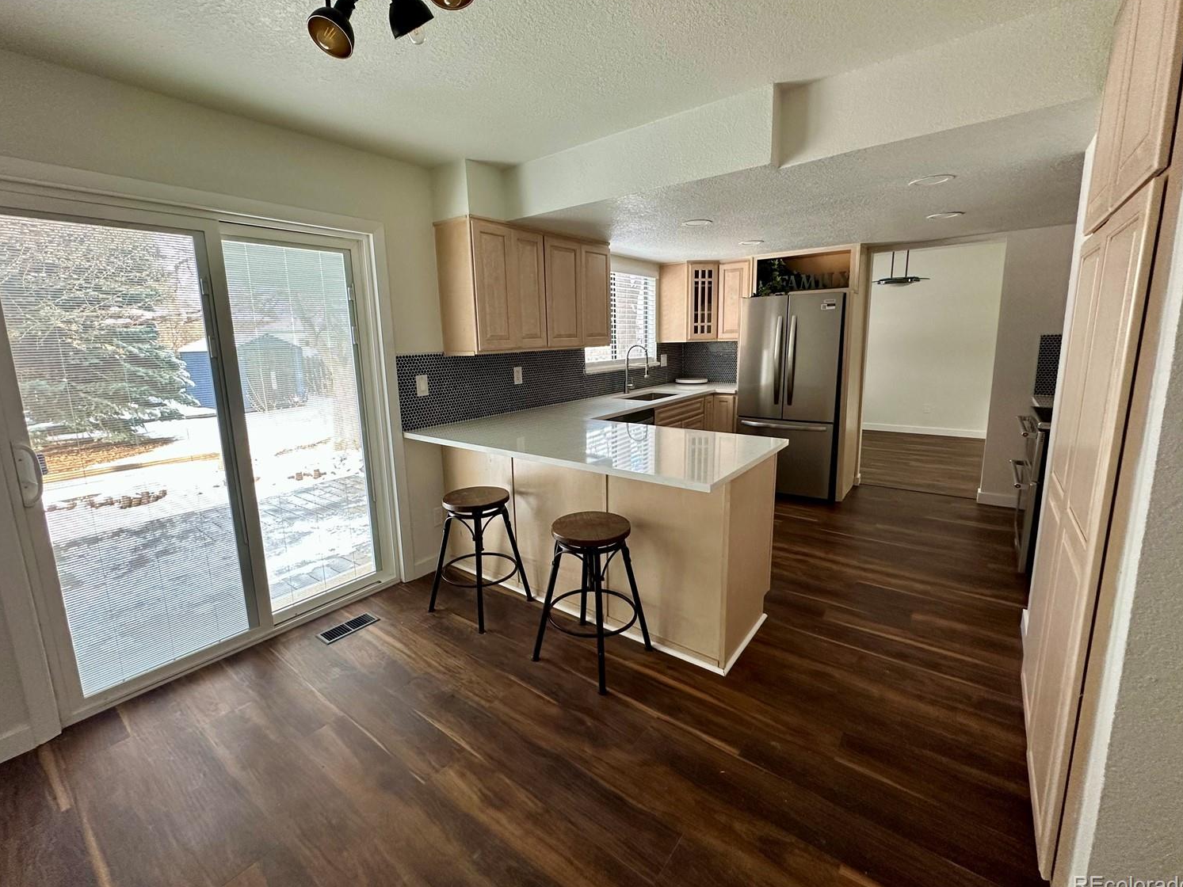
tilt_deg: -9.9
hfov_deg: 98.1
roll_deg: +1.7
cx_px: 567
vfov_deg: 81.7
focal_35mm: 15
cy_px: 426
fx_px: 513
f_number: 2.2
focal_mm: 2.22
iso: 200
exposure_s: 1/99
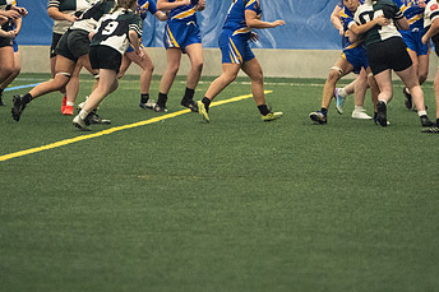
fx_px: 6167
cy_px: 92
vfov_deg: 2.7
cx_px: 254
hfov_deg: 4.1
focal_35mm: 506
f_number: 2.8
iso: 9000
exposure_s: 1/500
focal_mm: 200
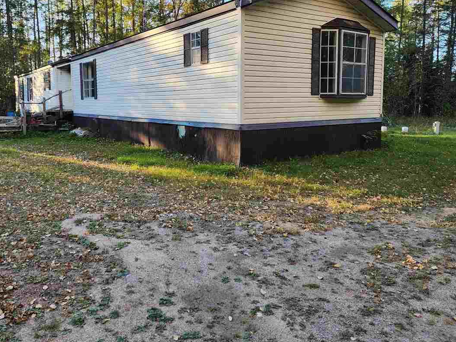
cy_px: 137
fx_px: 369
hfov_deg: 63.0
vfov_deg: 49.5
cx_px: 187
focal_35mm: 28
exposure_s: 1/180
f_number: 1.8
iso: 40
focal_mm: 6.4
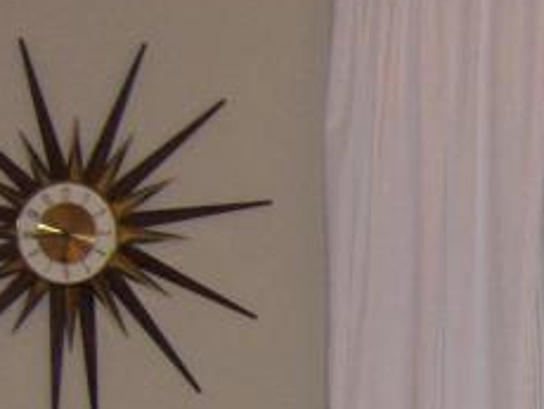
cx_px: 895
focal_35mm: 173
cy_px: 687
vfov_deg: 8.3
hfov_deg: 10.9
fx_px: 2722
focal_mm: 8
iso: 100
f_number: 2.8
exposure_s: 1/60
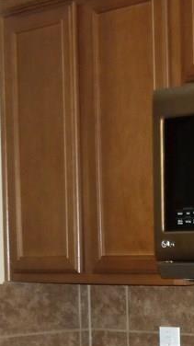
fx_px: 898
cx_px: 293
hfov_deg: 11.8
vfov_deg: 21.5
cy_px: 285
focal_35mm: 98
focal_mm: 5.5
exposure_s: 1/30
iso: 250
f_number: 2.8
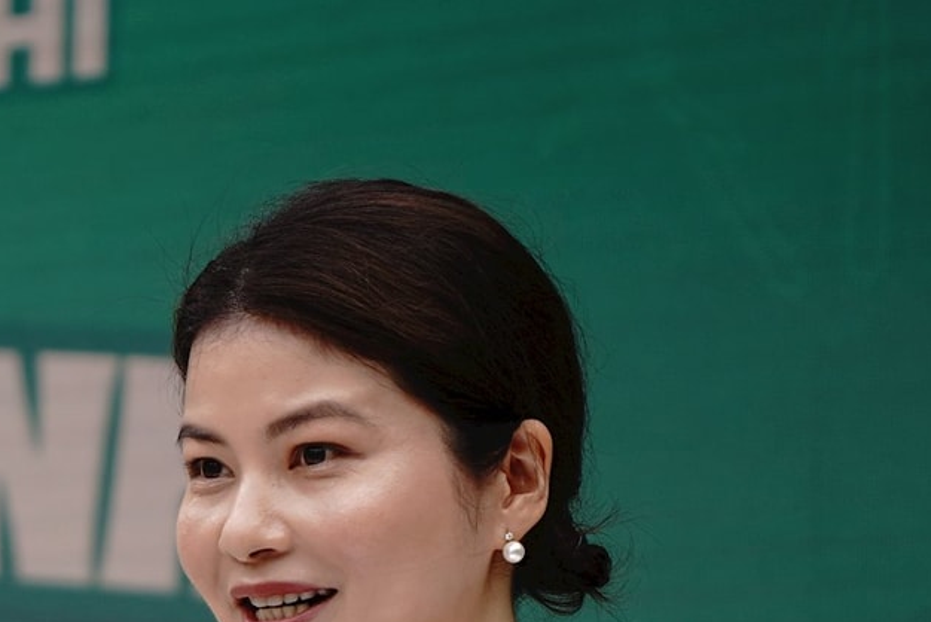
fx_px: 6068
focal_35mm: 235
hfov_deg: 8.6
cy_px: 856
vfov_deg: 5.8
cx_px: -347
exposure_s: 1/500
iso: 100
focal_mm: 51
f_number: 3.2
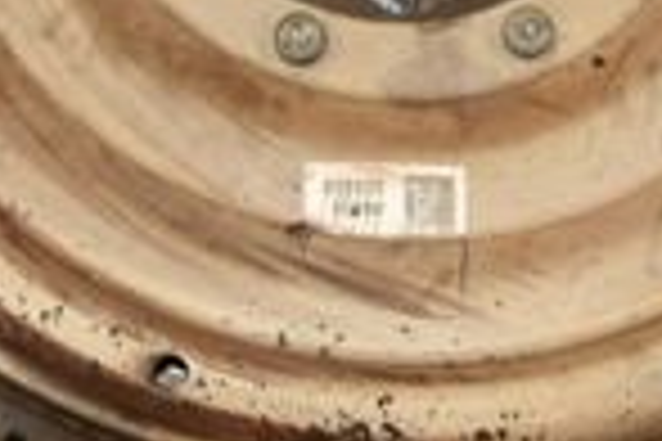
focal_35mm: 137
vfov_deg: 9.8
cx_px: 315
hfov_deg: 15.0
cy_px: -104
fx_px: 2522
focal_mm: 21
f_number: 9
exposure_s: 1/200
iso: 800
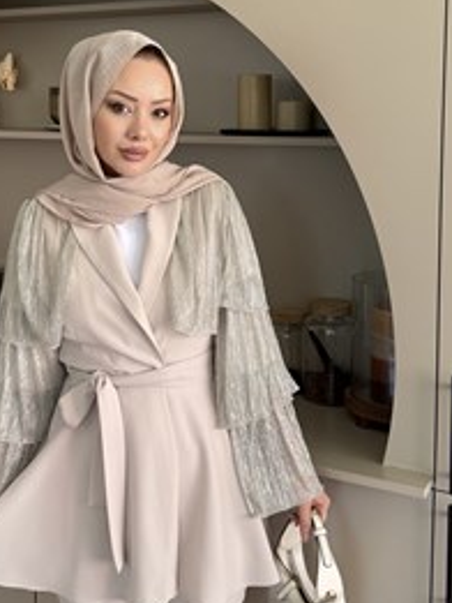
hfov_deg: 37.0
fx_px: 661
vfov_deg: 48.9
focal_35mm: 38
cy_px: 318
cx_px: 122
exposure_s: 1/121
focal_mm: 6.76
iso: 125
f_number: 1.78
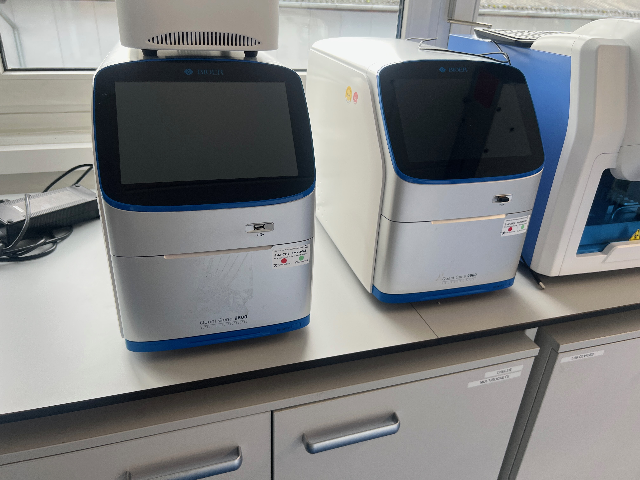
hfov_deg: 67.3
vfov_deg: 53.1
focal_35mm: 26
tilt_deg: -26.2
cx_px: 320
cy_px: 240
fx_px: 481
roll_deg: -3.7
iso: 40
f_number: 1.5
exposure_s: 1/121
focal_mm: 5.7
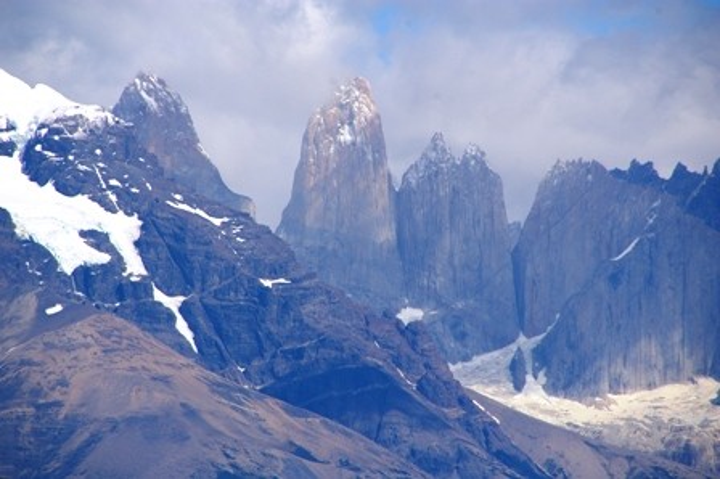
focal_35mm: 375
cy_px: 240
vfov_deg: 3.7
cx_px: 360
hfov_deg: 5.5
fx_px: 7494
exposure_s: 1/750
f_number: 8
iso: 200
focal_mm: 250
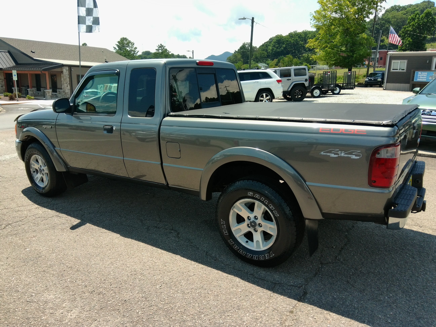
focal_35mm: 26
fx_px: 327
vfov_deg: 53.1
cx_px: 218
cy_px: 164
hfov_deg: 67.3
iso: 100
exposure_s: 1/593
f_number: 2
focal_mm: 3
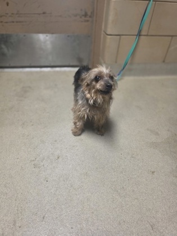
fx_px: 157
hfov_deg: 58.9
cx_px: 88
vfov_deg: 73.9
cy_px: 118
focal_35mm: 23
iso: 800
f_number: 1.7
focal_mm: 6.3
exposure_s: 1/120
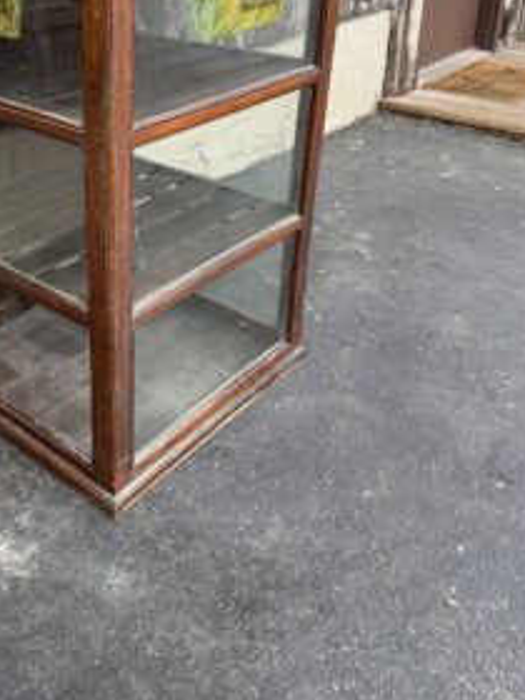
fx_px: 748
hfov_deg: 37.8
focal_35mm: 37
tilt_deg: -24.0
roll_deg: +2.9
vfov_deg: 48.9
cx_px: 140
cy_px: 210
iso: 125
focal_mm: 6.76
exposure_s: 1/120
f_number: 1.78
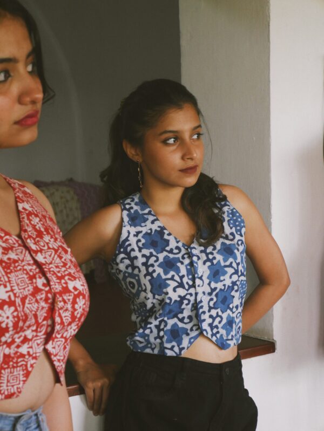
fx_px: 1047
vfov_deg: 23.3
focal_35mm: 84
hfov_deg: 17.6
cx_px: 162
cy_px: 216
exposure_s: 1/80
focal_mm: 42
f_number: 5.6
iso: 1600
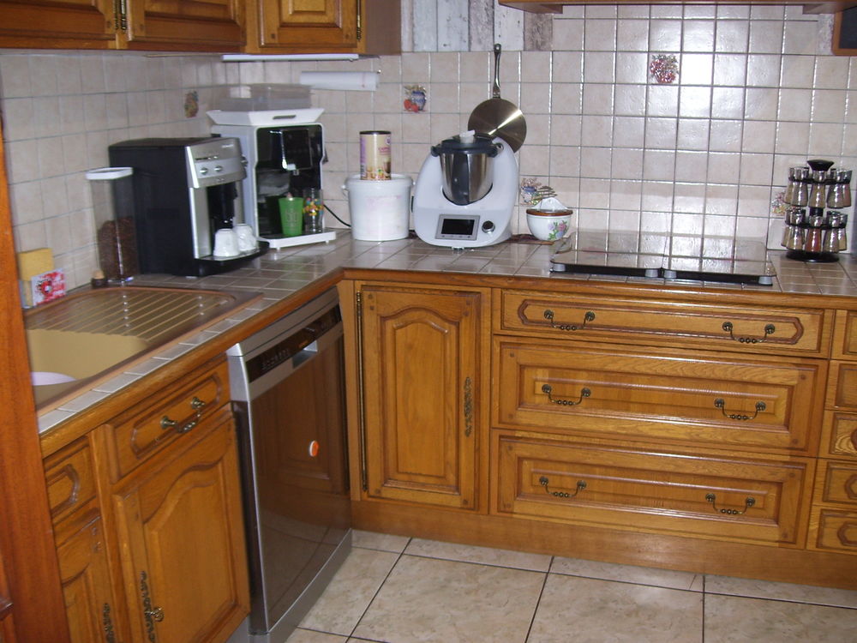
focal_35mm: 36
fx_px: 891
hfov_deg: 51.4
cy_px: 322
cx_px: 428
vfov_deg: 39.7
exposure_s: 1/60
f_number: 2.7
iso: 100
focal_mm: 6
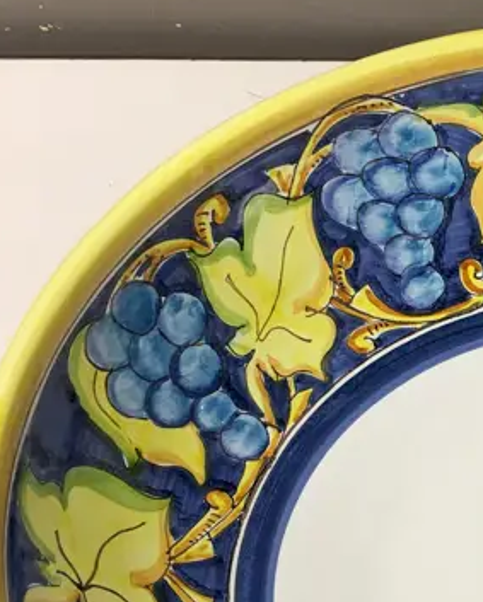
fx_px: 1463
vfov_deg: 22.8
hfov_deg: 17.7
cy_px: 513
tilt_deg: -57.1
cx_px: 613
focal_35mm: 82
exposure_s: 1/33
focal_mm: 4.15
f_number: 2.2
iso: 40
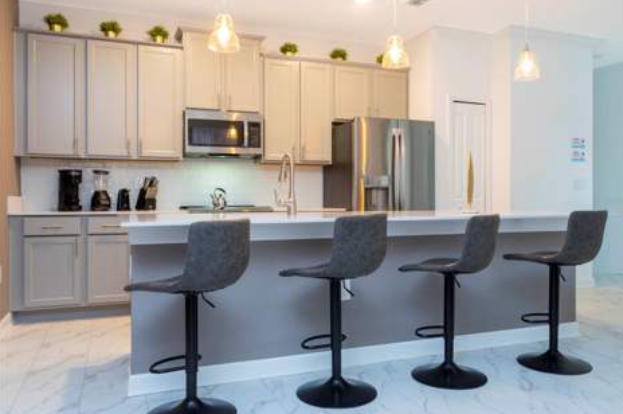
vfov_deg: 43.5
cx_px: 321
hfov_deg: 62.0
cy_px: 201
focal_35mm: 30
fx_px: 518
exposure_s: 1/8
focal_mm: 29
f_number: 11
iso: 1000
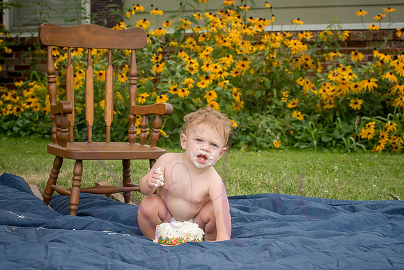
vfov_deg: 15.1
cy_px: 132
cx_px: 202
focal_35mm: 91
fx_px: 1016
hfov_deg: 22.5
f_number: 10
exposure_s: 1/320
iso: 500
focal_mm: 86
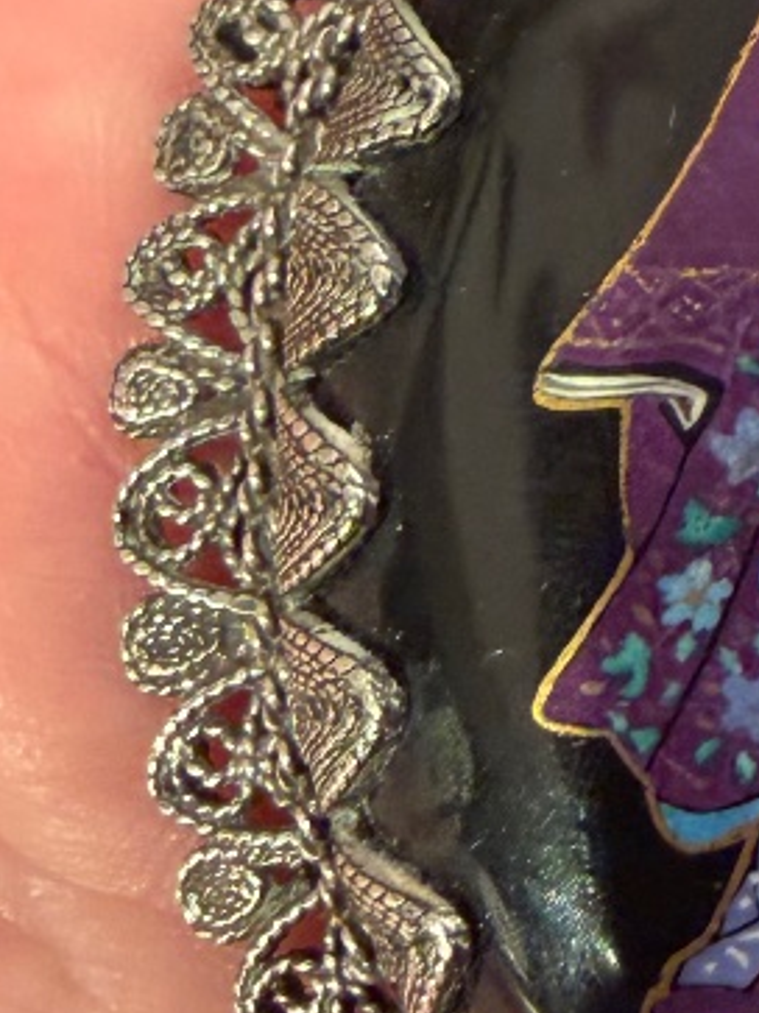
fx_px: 2516
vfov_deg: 22.6
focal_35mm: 86
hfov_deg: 16.5
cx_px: 896
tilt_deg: -47.5
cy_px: 271
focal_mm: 2.22
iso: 400
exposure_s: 1/50
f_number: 2.2
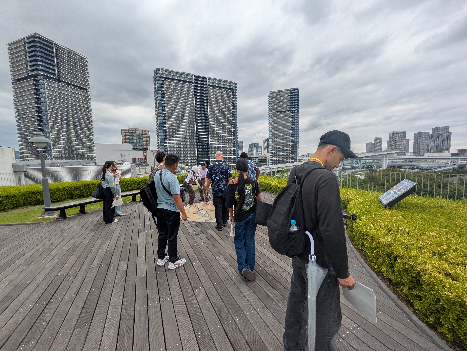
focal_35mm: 14
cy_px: 176
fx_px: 189
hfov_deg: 102.0
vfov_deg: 85.7
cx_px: 234
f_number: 2.2
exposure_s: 1/908
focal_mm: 1.83
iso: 45
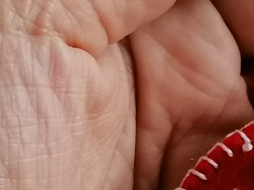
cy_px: 302
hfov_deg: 17.0
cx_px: 358
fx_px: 785
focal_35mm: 107
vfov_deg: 13.0
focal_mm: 4.75
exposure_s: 1/50
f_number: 1.8
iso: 80
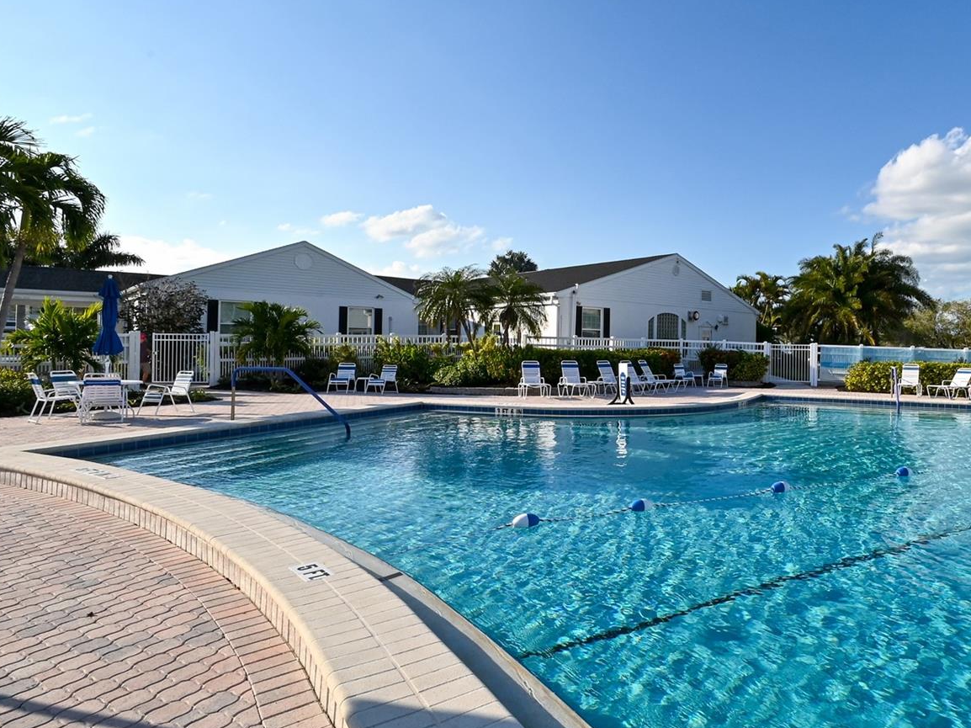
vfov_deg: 65.7
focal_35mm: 20
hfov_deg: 79.9
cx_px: 621
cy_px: 319
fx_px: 561
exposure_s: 1/200
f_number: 16
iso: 250
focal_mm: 10
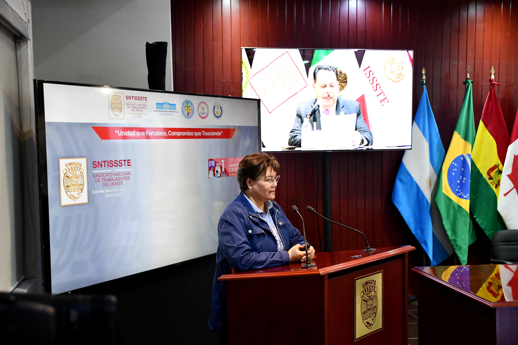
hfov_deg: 48.5
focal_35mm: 40
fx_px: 576
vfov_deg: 33.4
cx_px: 259
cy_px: 172
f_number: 4
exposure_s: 1/90
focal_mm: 27
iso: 3200
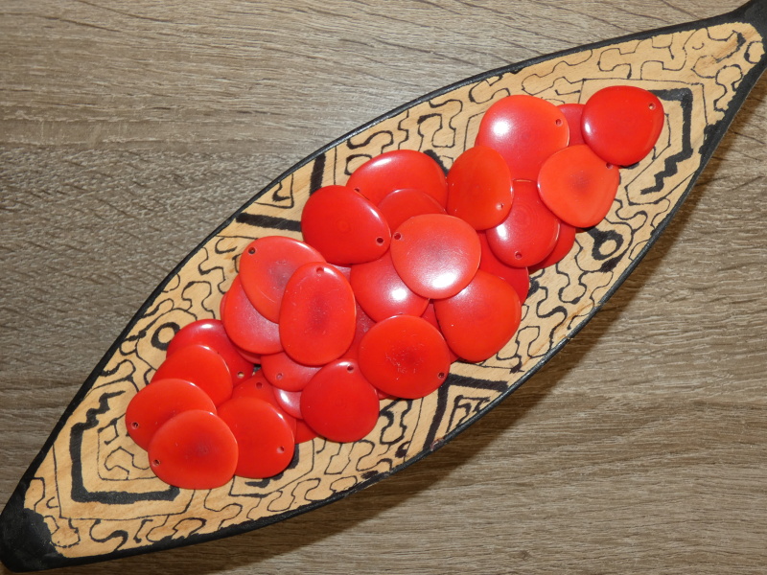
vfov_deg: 49.7
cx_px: 384
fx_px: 620
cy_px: 288
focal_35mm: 28
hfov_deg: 63.4
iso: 80
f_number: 3.2
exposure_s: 1/60
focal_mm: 5
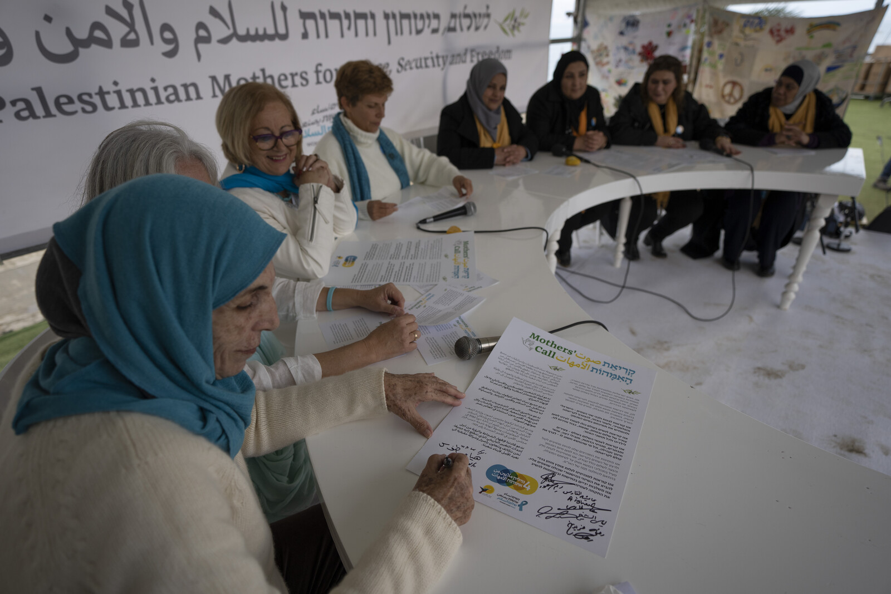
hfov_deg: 86.9
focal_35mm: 19
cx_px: 446
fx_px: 470
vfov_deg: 64.6
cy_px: 297
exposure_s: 1/1500
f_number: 2.8
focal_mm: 19
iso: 100
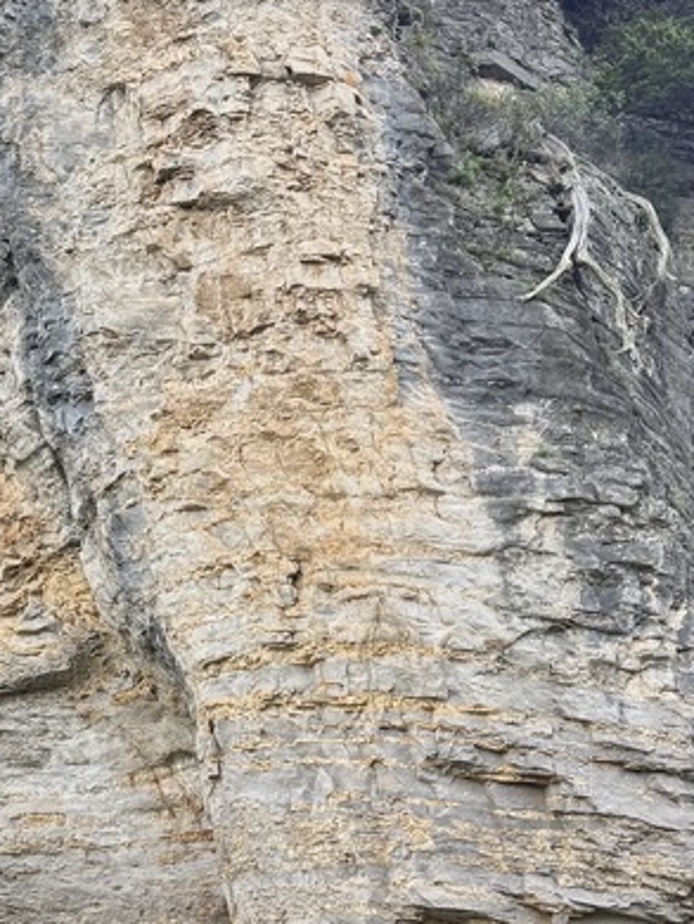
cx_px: 156
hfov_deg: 23.0
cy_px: 507
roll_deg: +1.1
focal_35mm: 63
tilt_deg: +20.2
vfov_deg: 30.7
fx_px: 1682
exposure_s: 1/571
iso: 100
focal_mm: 6.76
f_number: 1.78
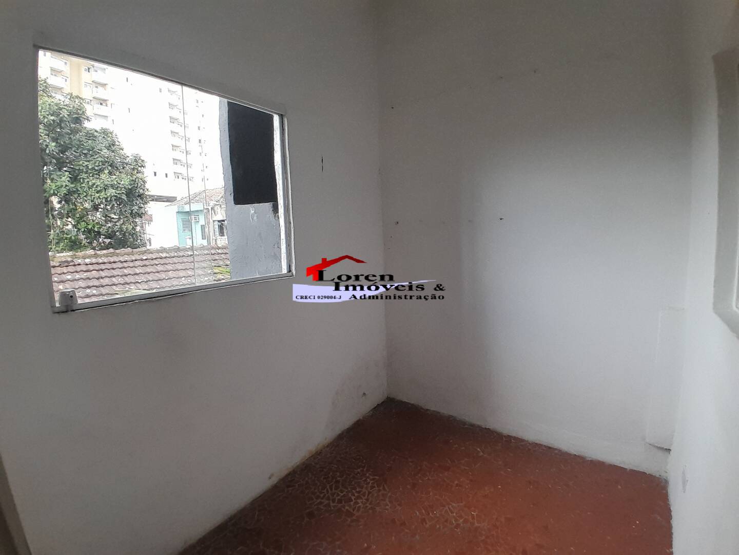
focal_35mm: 17
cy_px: 278
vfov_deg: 74.7
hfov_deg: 91.0
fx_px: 363
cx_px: 370
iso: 80
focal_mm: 1.46
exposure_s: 1/120
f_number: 2.2
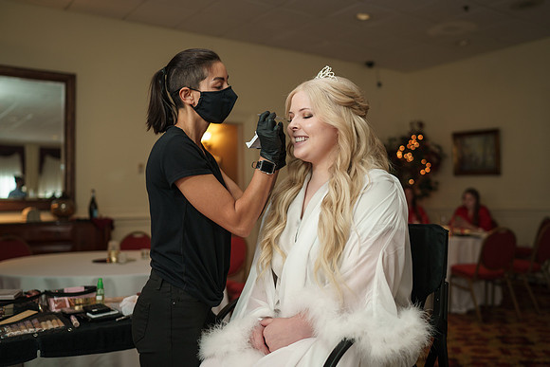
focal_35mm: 35
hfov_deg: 54.4
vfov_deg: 37.9
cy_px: 184
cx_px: 275
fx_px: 535
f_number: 2
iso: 400
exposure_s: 1/200
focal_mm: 35
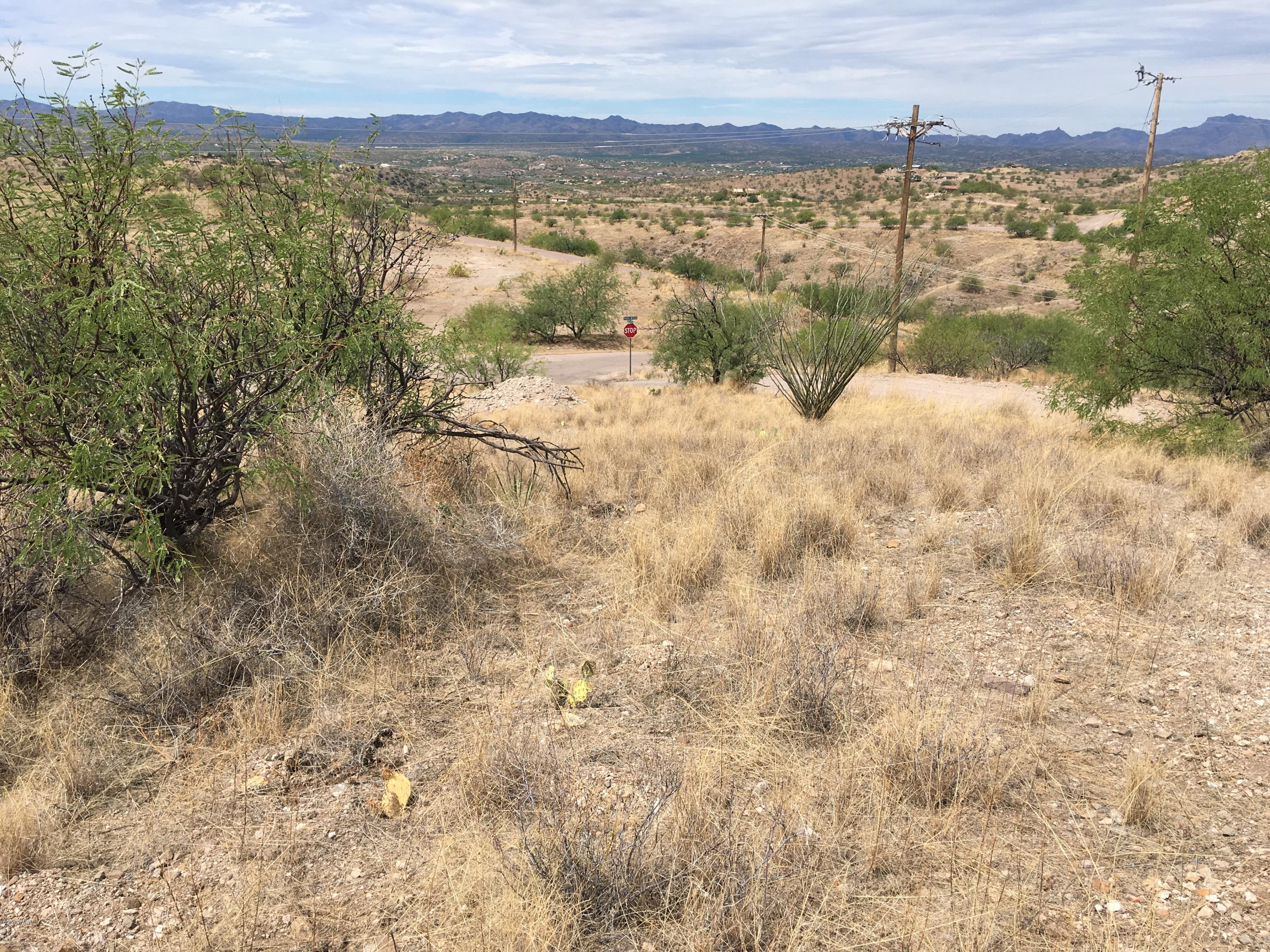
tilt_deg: -18.0
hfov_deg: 61.7
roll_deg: -1.4
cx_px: 635
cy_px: 476
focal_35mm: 29
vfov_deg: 48.2
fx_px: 1064
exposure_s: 1/2404
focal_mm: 4.15
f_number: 2.2
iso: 25
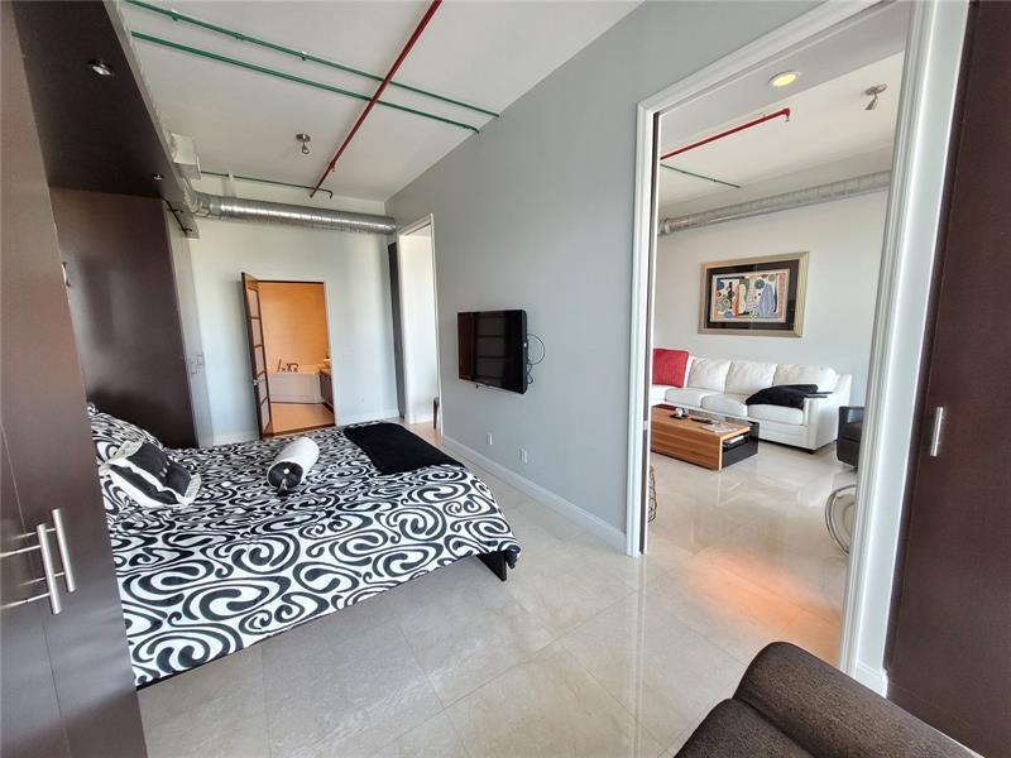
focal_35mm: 13
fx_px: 380
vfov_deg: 89.9
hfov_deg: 106.2
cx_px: 506
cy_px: 379
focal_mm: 1.74
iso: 200
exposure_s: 1/59
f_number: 2.2
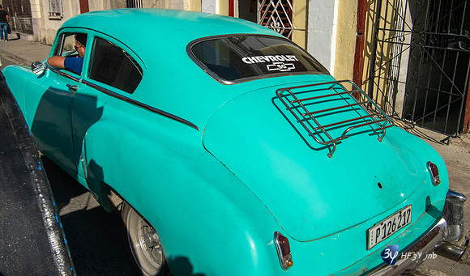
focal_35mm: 32
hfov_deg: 60.2
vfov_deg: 37.6
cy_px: 114
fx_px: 405
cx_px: 227
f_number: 11
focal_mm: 30
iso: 100
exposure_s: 1/500
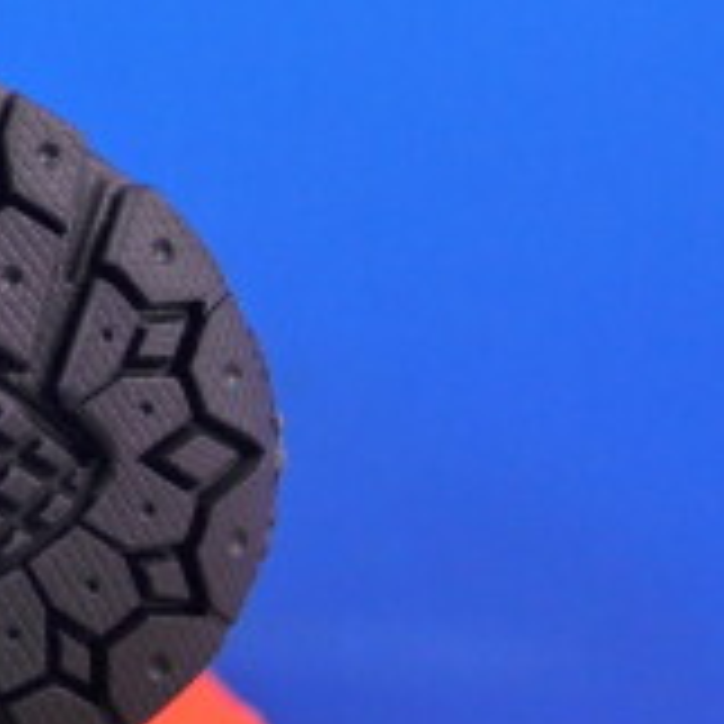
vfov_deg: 5.5
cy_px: -79
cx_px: -1003
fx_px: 7477
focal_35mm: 316
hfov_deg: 5.4
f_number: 2
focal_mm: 50
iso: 250
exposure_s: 1/320
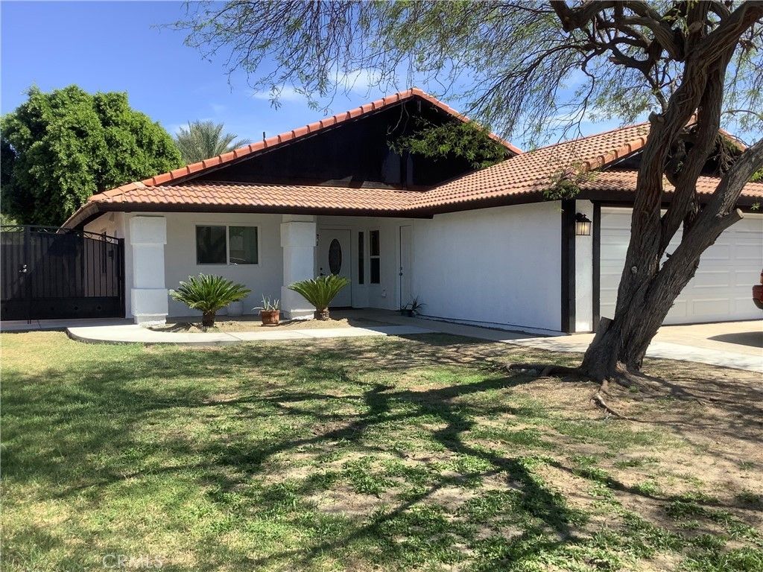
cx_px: 382
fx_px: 683
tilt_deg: -1.8
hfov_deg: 58.4
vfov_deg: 45.4
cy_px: 286
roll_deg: +0.3
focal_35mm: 31
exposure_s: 1/815
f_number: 2.4
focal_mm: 3.3
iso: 25
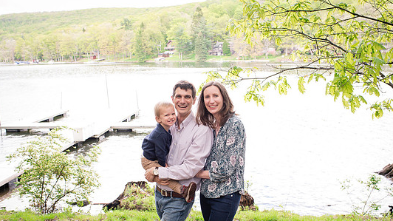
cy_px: 140
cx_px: 199
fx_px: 417
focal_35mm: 40
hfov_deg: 50.5
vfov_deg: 29.6
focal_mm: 35
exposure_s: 1/160
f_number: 6.3
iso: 800
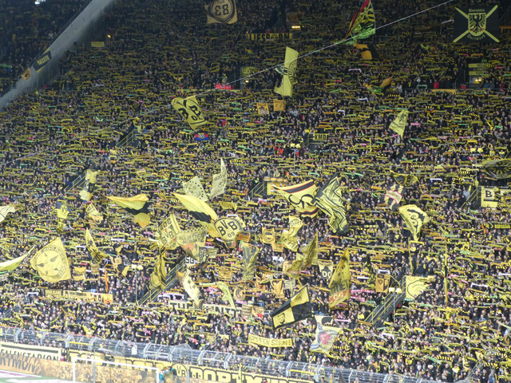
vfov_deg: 14.0
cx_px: 256
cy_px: 192
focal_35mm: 106
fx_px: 1565
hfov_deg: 18.5
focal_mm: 19
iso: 400
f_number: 5.1
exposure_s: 1/125
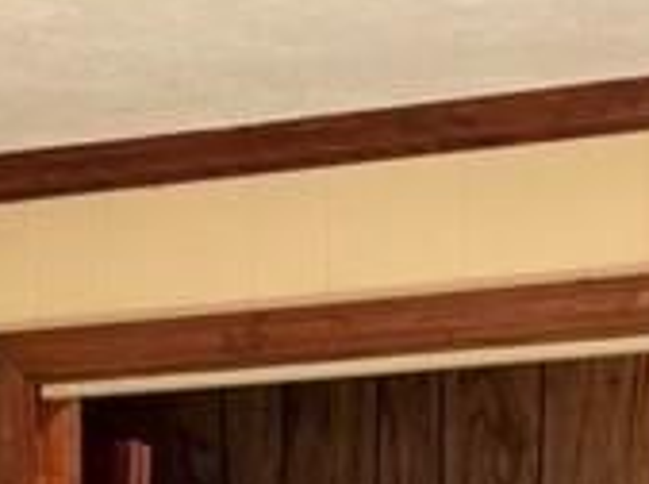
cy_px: 1306
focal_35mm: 158
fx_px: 2956
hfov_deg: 12.5
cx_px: 207
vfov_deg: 8.3
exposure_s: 1/60
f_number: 1.6
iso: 100
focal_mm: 5.96
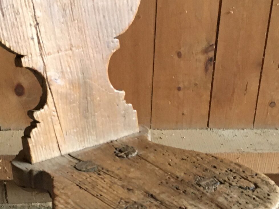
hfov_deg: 25.6
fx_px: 613
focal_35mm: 76
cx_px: 128
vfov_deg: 19.0
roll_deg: -1.6
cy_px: 195
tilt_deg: -34.3
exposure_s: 1/17
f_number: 2.2
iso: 200
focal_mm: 4.15
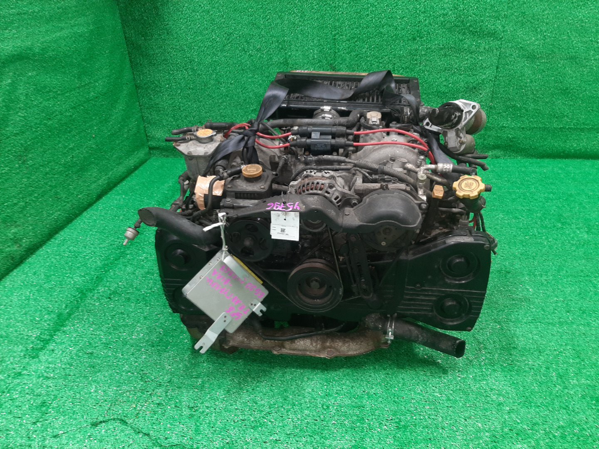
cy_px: 224
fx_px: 450
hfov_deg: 67.3
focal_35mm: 26
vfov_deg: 53.1
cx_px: 300
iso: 204
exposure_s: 1/50
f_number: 1.7
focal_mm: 3.93
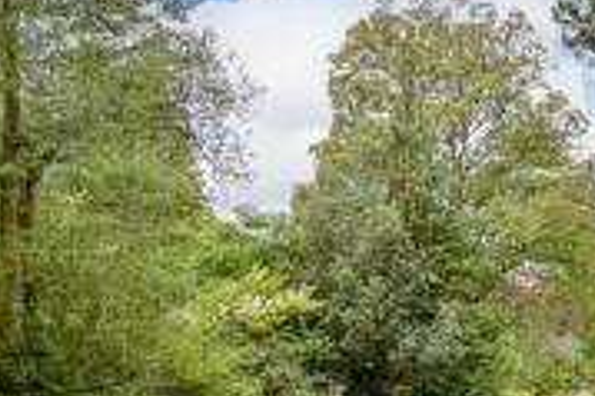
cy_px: 371
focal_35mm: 40
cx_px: 618
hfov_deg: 41.1
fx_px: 660
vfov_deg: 31.5
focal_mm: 10
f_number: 8
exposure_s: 1/30
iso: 160
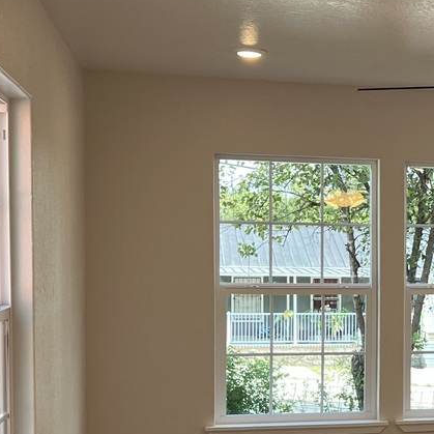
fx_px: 1121
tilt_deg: -4.7
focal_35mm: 79
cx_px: 485
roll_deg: -0.5
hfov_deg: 20.8
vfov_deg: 21.8
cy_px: 313
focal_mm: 5.7
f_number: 1.5
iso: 50
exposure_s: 1/175
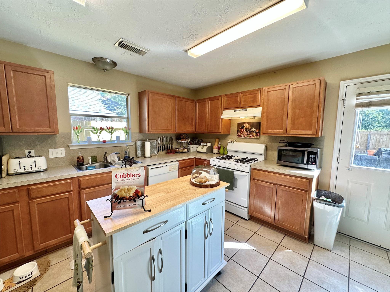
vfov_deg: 85.7
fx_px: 158
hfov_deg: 102.1
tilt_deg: -5.4
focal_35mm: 14
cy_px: 146
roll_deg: -0.9
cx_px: 195
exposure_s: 1/120
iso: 100
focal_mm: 2.22
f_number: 2.2
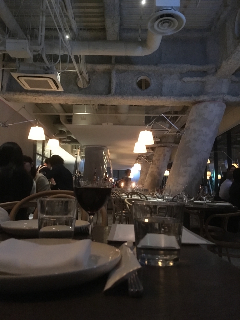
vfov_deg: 61.7
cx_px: 120
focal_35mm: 29
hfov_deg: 48.2
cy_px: 160
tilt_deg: +6.9
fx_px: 268
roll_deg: -1.0
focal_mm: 4.15
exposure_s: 1/15
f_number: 2.2
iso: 800
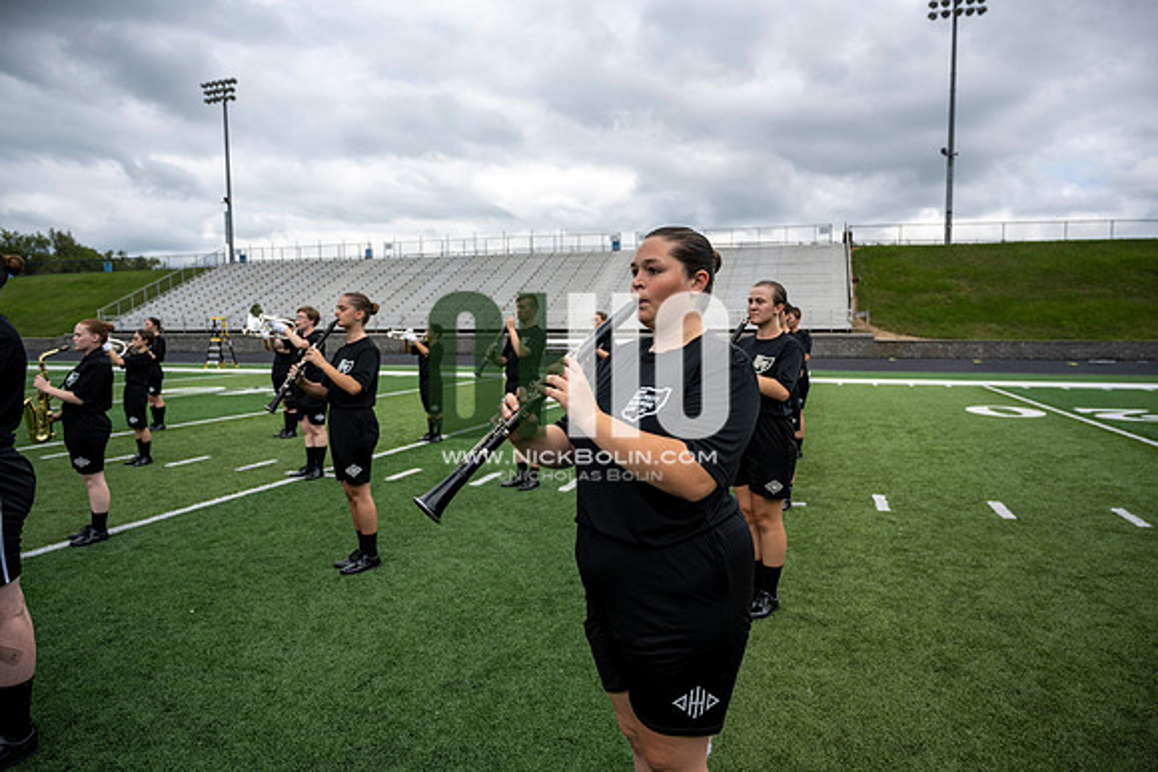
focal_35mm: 24
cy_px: 386
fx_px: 772
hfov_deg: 73.7
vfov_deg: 53.2
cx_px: 579
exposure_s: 1/800
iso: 160
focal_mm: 24
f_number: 4
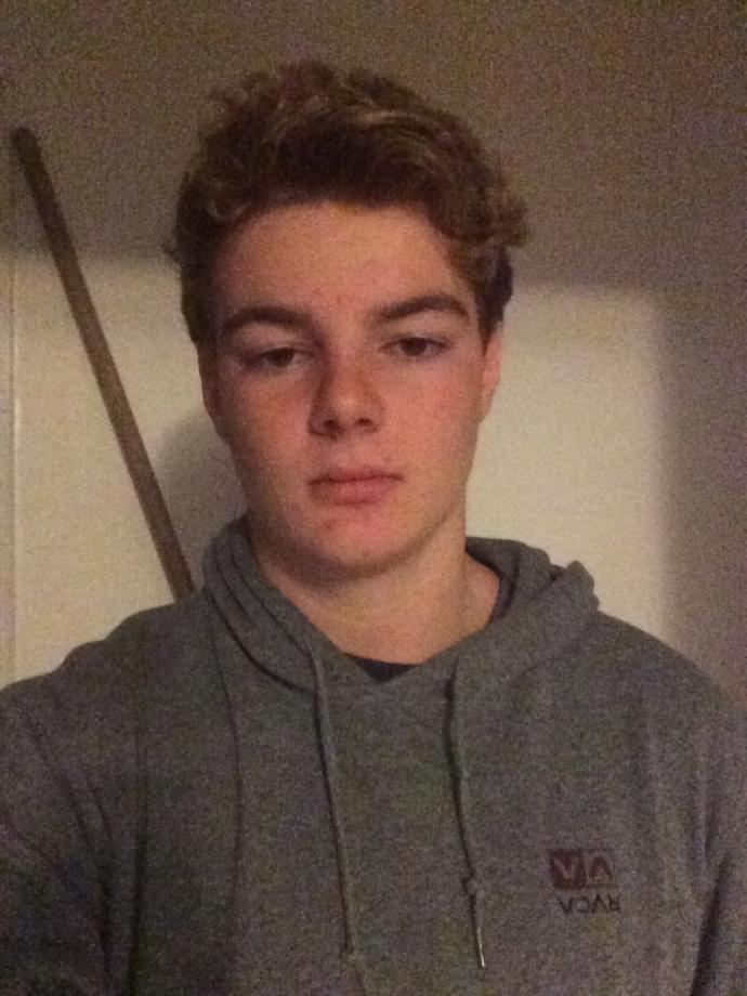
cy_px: 498
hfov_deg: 45.4
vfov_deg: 58.4
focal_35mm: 31
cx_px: 374
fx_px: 892
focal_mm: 2.15
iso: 1600
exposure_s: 1/15
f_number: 2.4
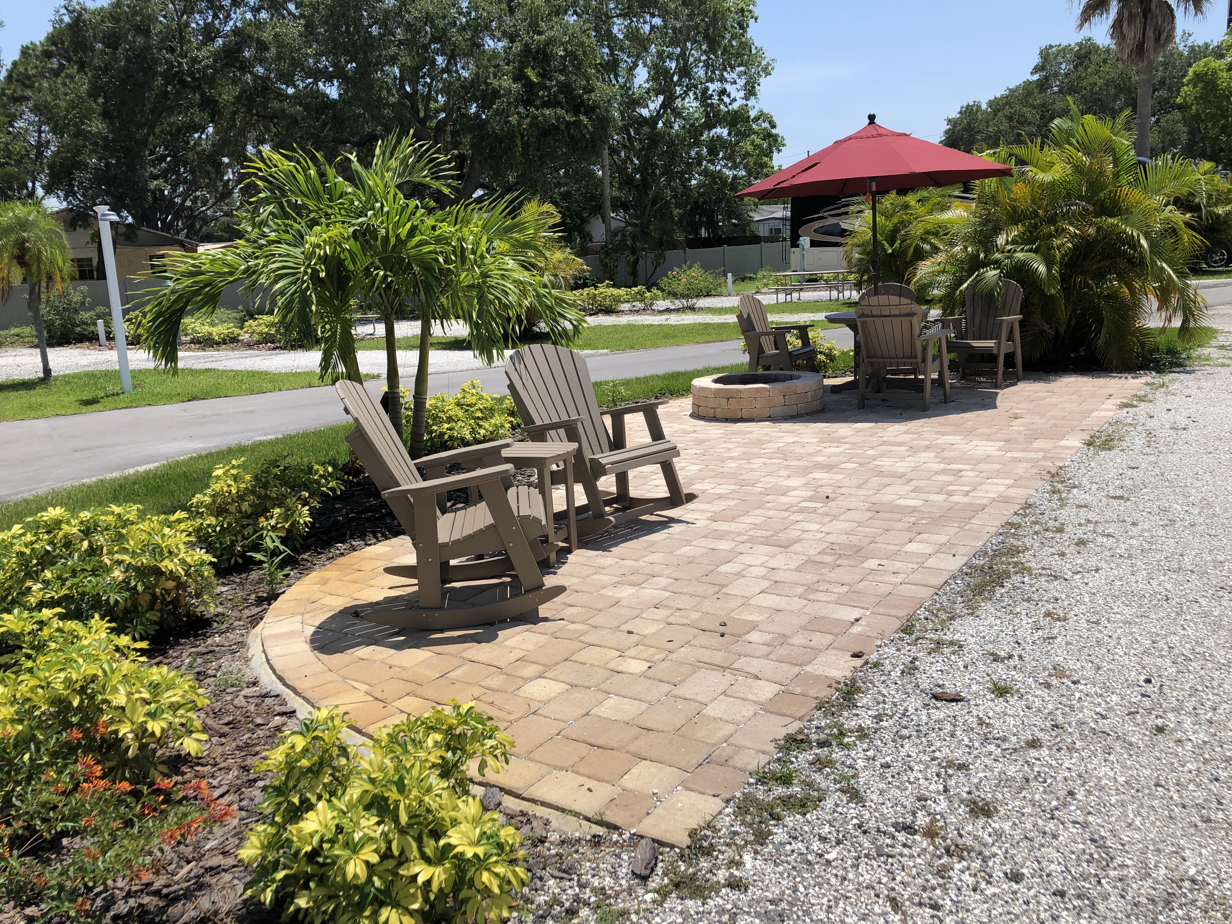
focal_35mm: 28
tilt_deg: -12.3
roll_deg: +3.0
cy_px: 462
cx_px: 616
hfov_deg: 63.4
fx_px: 997
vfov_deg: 49.7
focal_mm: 3.99
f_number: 1.8
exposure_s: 1/3205
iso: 20
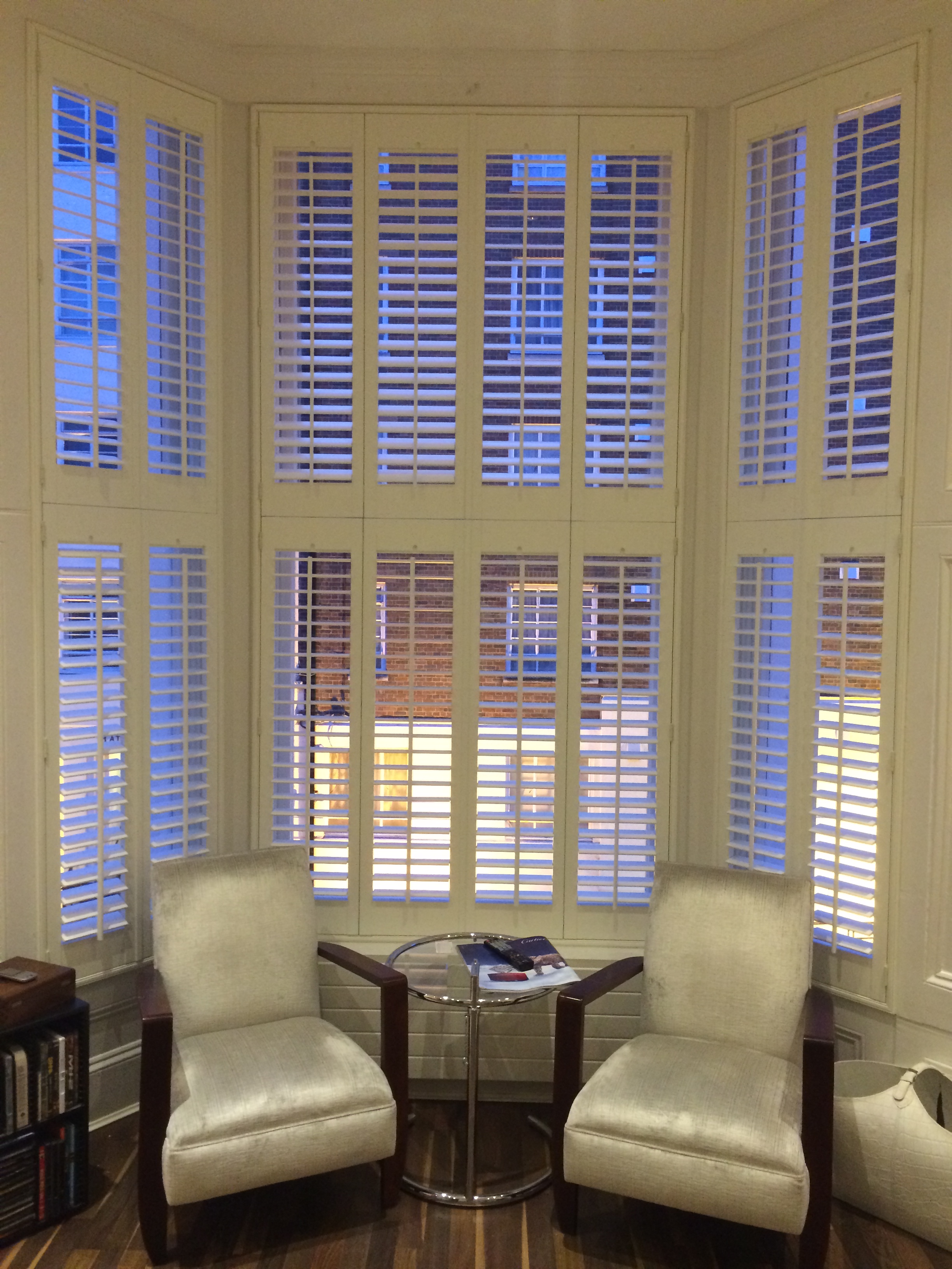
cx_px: 476
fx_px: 1100
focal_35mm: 30
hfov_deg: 46.8
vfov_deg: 60.0
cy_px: 634
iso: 320
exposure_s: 1/24
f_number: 2.2
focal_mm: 4.12
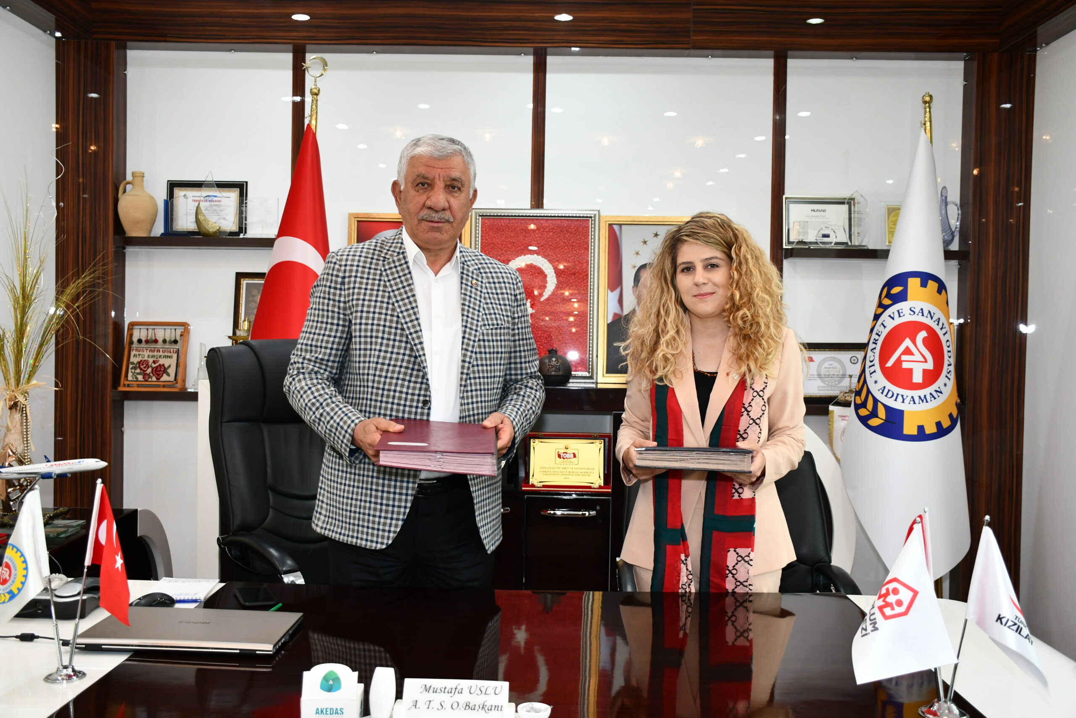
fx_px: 1016
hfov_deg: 55.8
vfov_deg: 38.9
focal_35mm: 34
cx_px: 538
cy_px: 359
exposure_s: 1/60
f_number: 4
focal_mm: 23
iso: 900
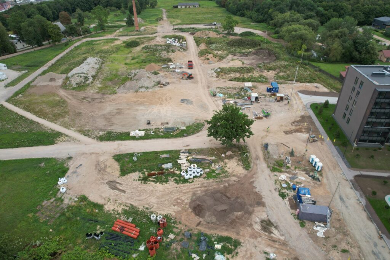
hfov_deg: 78.6
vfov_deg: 57.2
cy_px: 130
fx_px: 238
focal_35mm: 22
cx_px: 195
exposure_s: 1/500
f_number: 2.8
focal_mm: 8.38
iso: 100
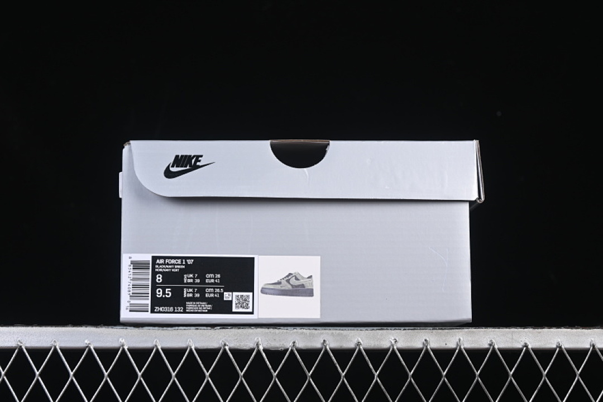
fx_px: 1256
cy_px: 201
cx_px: 302
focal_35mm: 75
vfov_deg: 18.2
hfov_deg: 27.0
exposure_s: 1/60
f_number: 7.1
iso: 160
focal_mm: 50
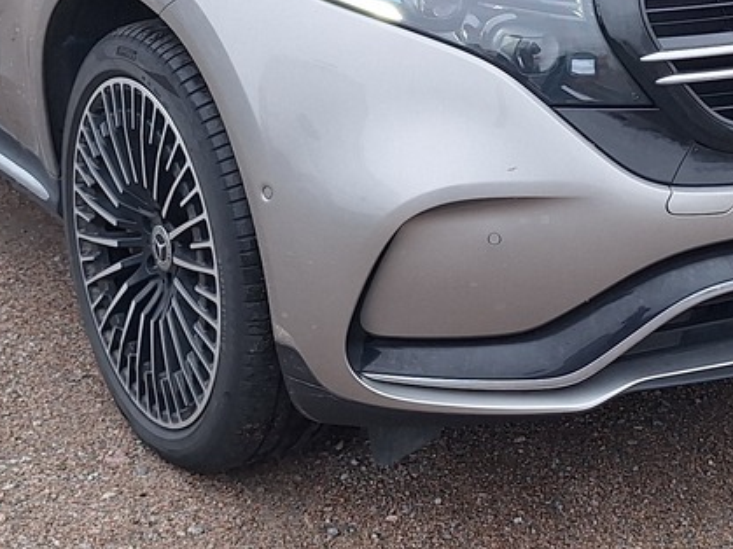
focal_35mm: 79
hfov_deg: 24.6
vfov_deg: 18.2
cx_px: 478
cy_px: -7
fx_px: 1672
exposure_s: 1/151
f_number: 1.8
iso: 40
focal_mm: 5.54
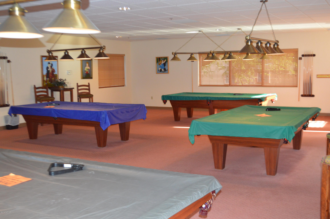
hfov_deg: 46.4
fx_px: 385
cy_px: 110
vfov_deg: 31.8
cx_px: 165
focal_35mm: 42
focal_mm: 28
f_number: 4.5
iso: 1250
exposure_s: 1/60
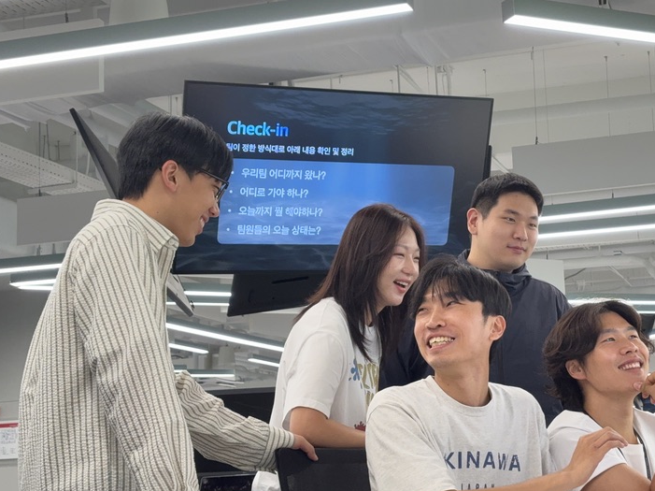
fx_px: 1437
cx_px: 428
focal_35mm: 76
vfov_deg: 19.4
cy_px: 232
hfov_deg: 25.6
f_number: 1.6
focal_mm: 5.96
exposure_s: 1/60
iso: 50
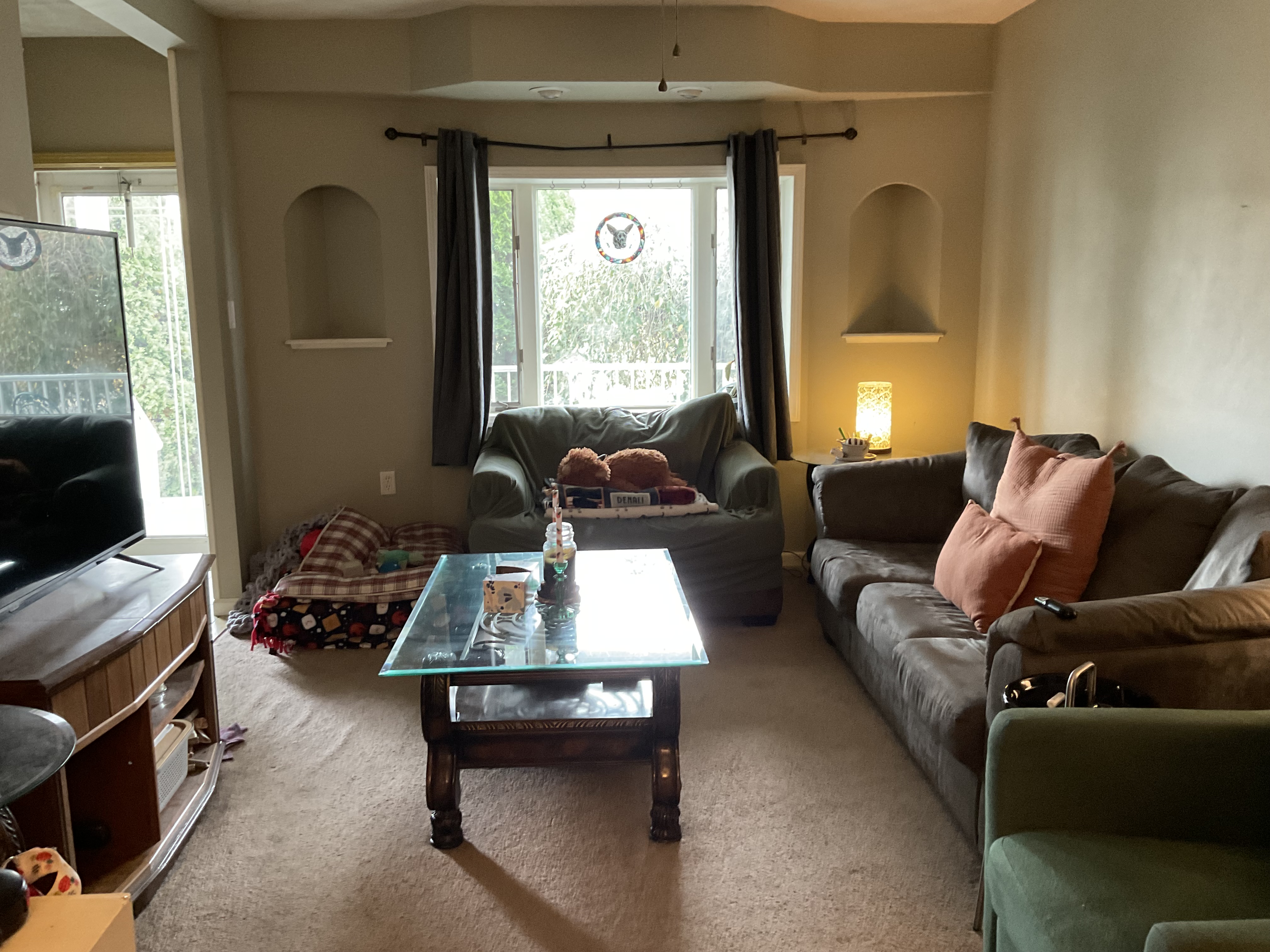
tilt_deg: -10.1
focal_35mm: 29
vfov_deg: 48.2
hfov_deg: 61.7
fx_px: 1064
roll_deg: +1.2
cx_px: 635
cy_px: 476
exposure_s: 1/40
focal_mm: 3
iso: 200
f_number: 1.8
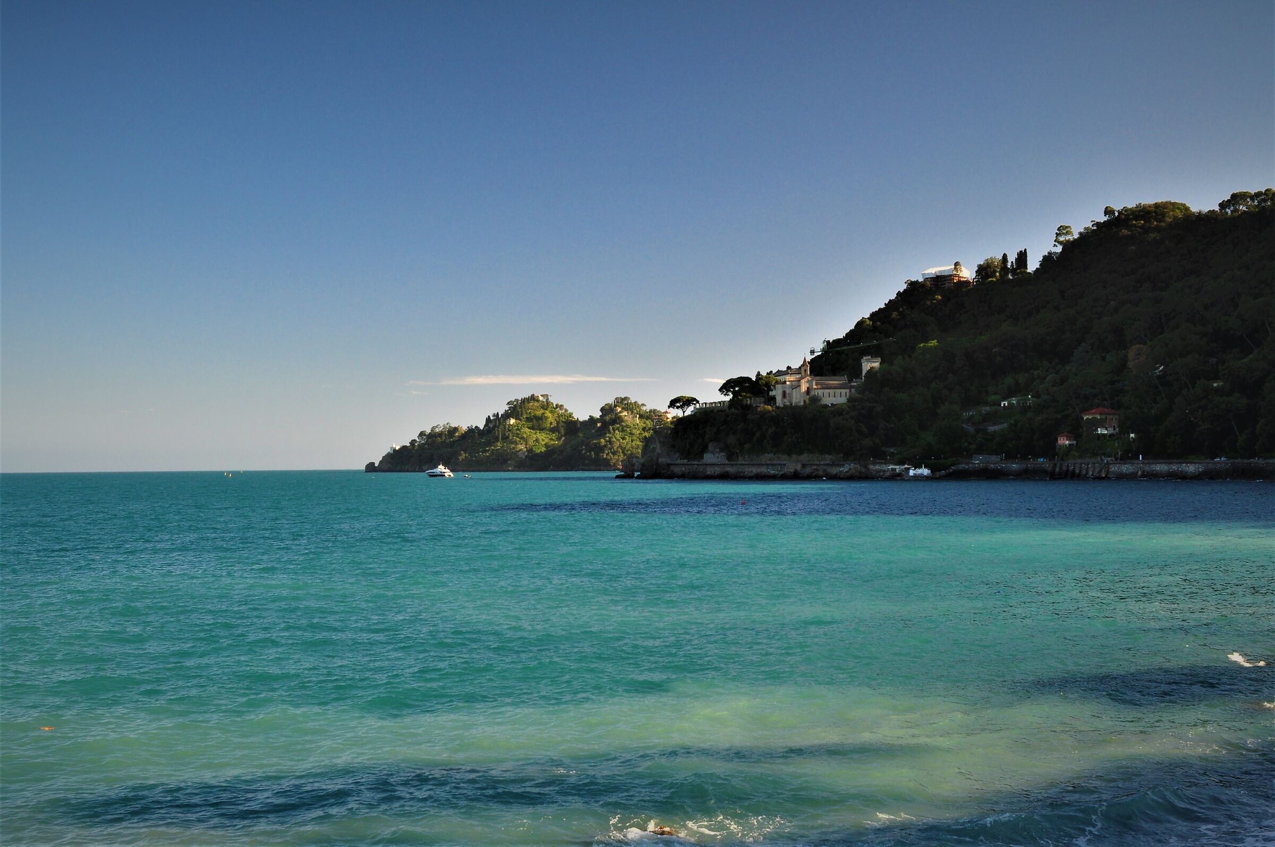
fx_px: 1486
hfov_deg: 46.4
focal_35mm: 42
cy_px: 424
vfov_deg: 31.8
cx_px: 638
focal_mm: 28
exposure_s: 1/160
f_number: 9
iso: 400
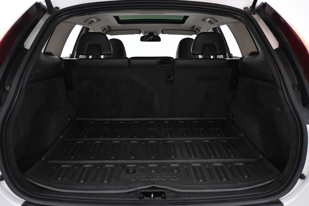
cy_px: 103
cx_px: 154
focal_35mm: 34
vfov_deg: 39.1
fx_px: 290
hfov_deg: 56.1
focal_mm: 22.5
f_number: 4
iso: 3200
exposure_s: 1/80
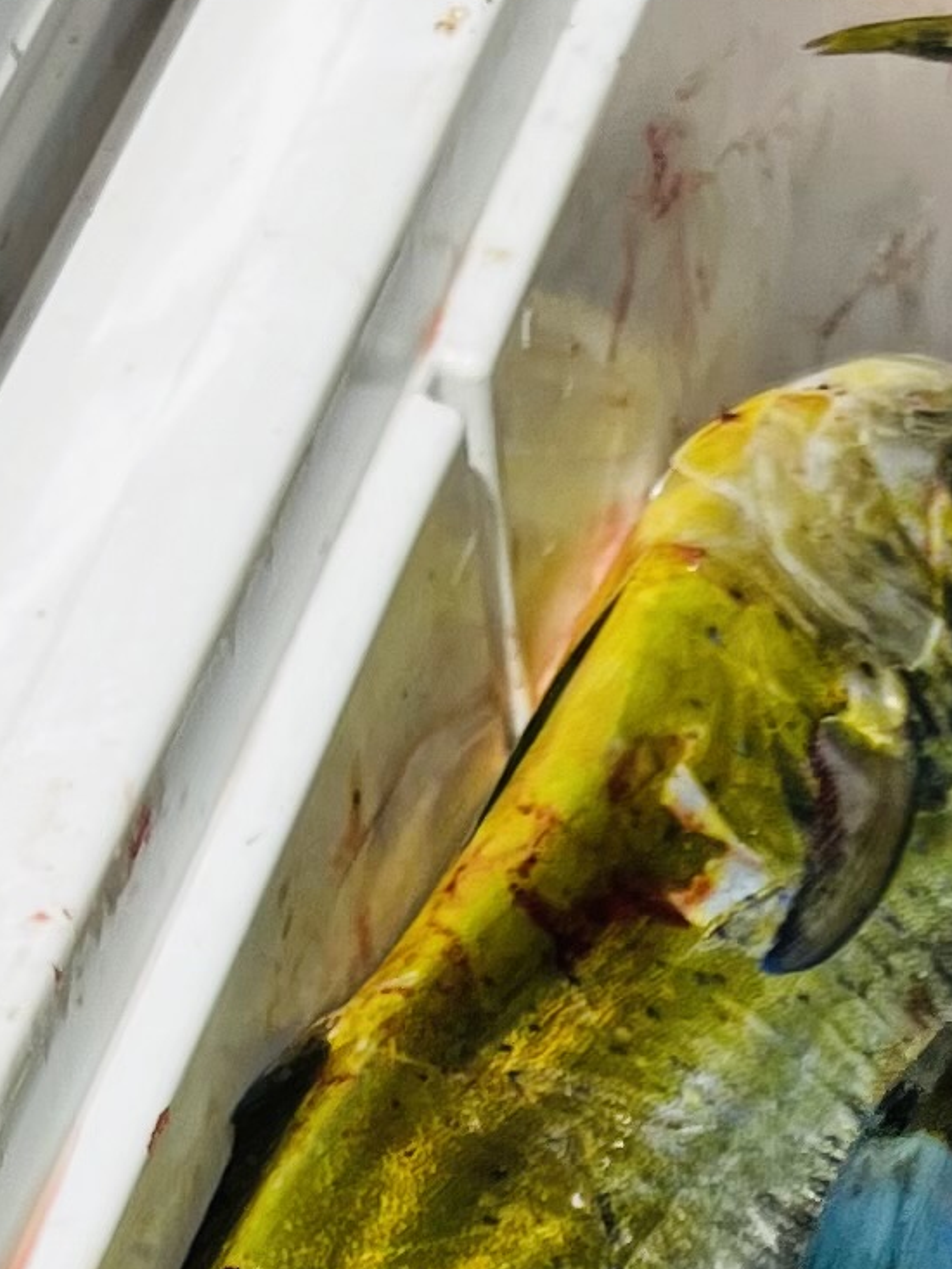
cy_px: 1719
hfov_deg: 10.1
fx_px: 5242
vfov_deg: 13.2
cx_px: 1277
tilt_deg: -51.7
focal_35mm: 143
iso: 50
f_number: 1.5
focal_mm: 5.7
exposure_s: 1/11364
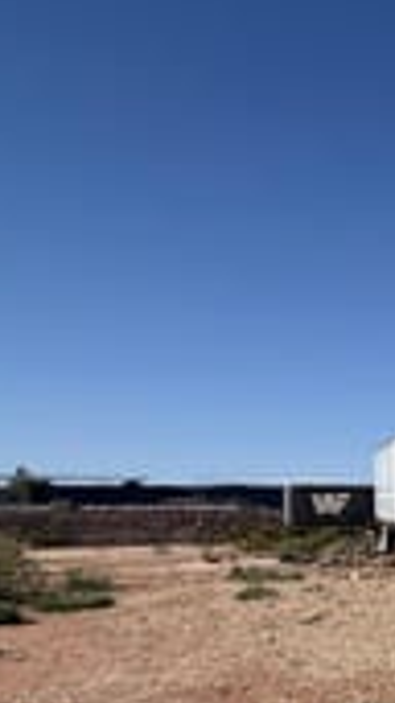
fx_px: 932
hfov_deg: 15.5
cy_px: 502
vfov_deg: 40.5
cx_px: 905
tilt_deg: +0.2
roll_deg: -1.0
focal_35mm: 50
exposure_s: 1/1431
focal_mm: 2.22
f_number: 2.2
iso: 25
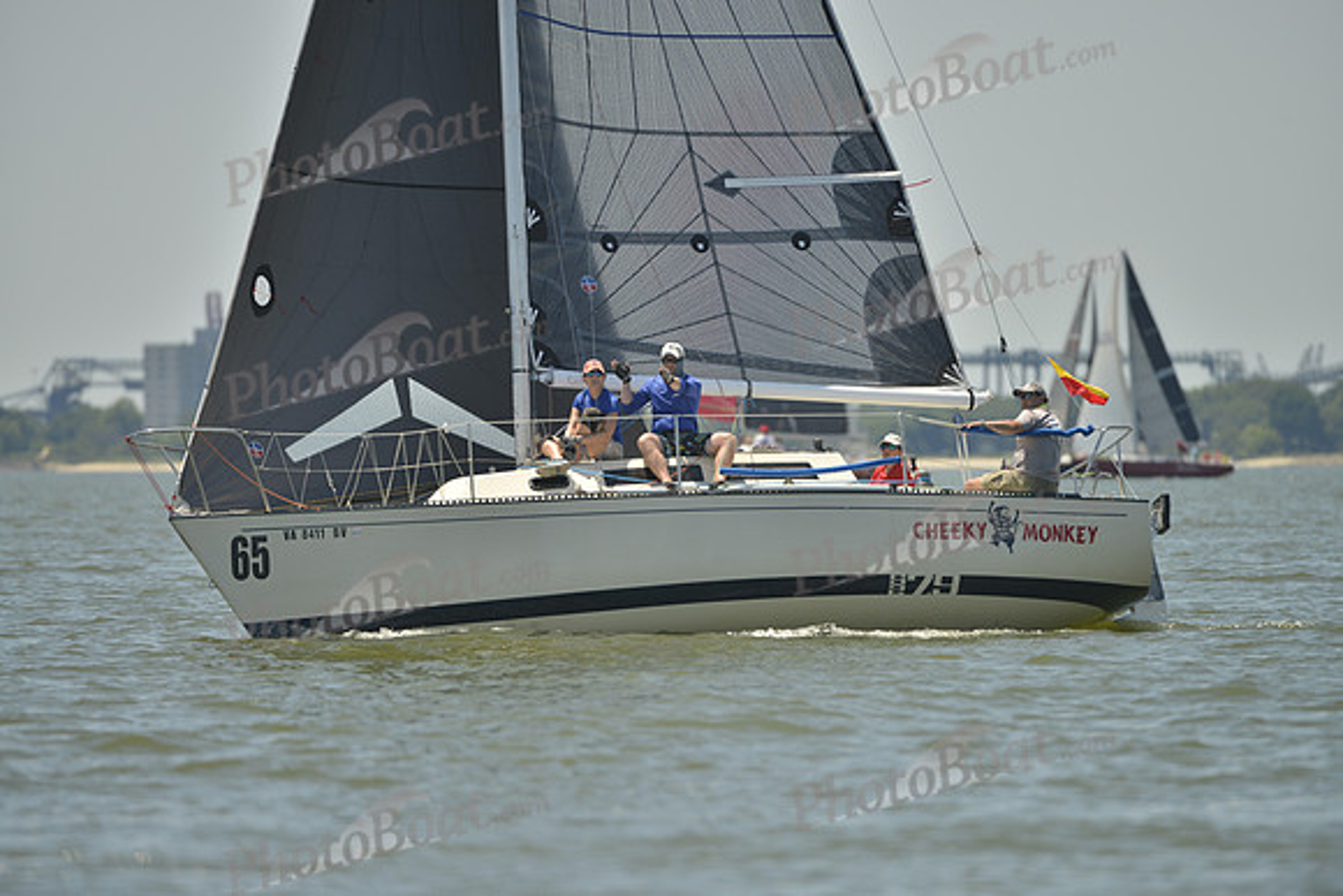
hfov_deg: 5.2
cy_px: 448
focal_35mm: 400
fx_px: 14925
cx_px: 672
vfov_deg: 3.4
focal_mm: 400
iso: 200
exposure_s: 1/1600
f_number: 4.5
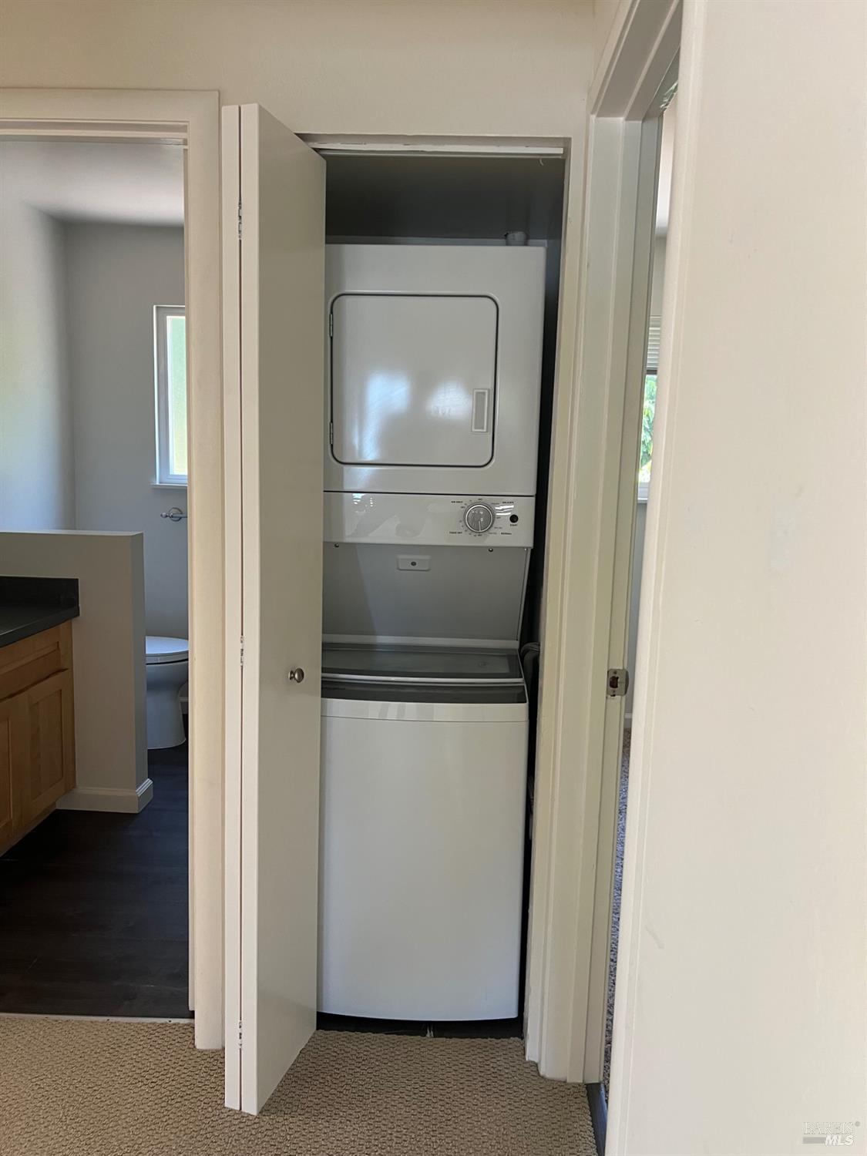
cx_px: 434
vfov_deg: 67.3
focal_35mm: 26
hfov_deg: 53.1
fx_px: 868
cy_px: 578
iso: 125
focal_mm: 5.7
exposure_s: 1/93
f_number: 1.5
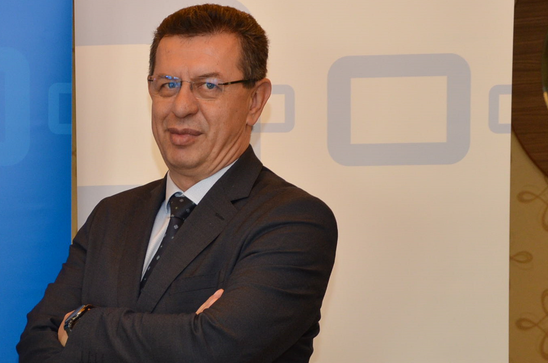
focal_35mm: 87
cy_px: 288
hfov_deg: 23.0
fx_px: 1322
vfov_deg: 15.5
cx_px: 98
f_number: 4.2
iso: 800
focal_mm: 32
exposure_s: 1/60
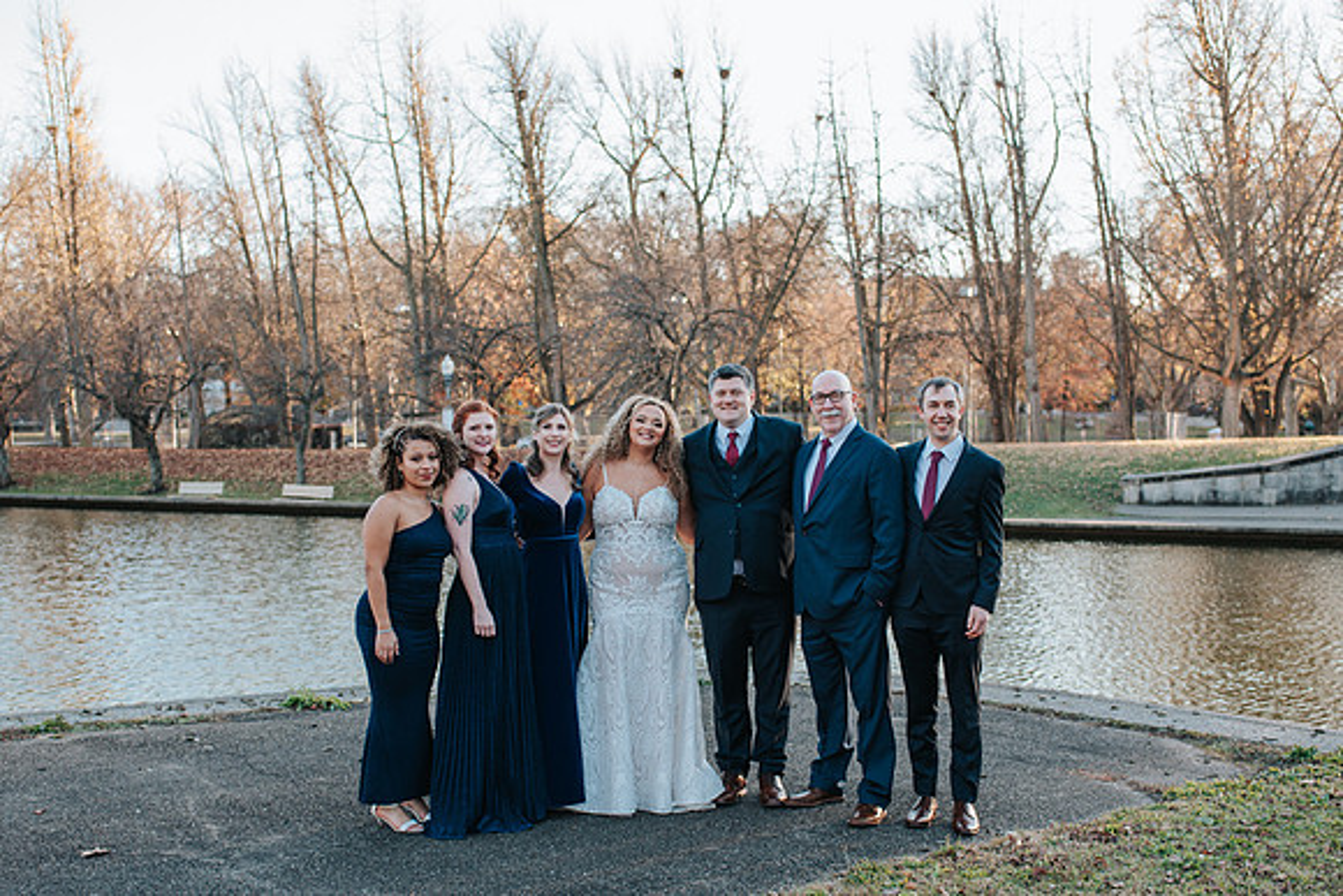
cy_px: 527
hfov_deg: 43.8
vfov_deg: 30.0
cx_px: 661
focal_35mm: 45
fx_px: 1669
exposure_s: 1/400
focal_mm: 35
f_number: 2.8
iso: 250
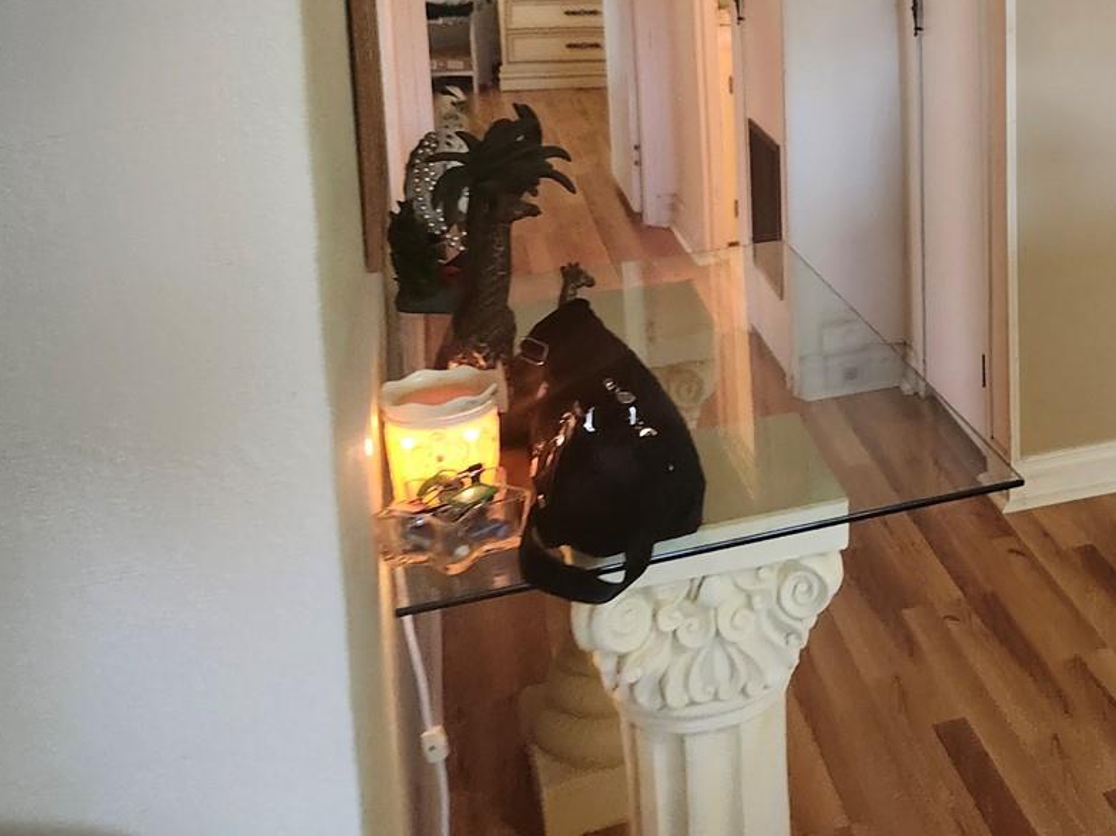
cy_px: 50
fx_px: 1515
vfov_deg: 29.3
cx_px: 1085
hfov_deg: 36.8
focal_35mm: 47
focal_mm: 5.54
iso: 500
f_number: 1.8
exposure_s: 1/120
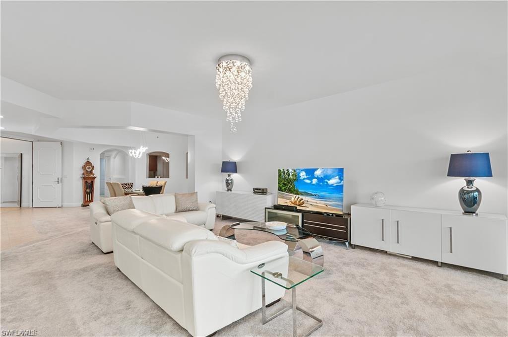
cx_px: 254
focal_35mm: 15
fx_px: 211
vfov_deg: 77.1
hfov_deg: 100.5
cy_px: 168
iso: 200
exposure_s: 1/4
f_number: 8
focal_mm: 10
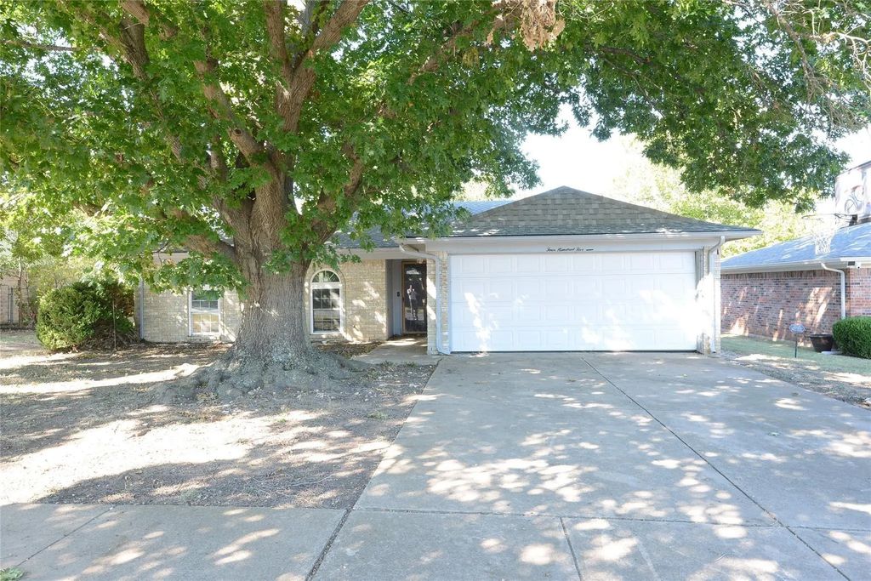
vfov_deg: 55.1
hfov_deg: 76.1
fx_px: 557
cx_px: 436
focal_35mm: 23
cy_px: 290
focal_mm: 23
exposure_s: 1/30
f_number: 11
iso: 720
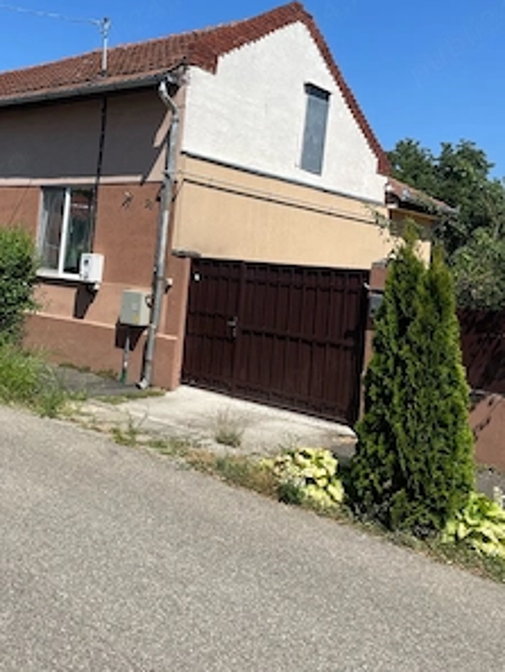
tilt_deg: +4.4
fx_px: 680
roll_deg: -5.2
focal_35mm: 35
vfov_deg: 51.8
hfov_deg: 40.3
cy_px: 233
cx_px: 174
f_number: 1.6
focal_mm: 4.2
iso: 50
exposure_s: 1/6135
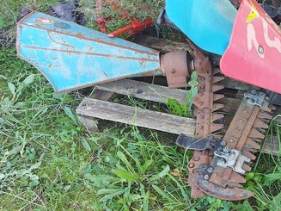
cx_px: 238
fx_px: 357
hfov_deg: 40.6
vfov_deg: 32.7
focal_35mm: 44
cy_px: 128
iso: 64
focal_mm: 5.23
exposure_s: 1/60
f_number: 1.8
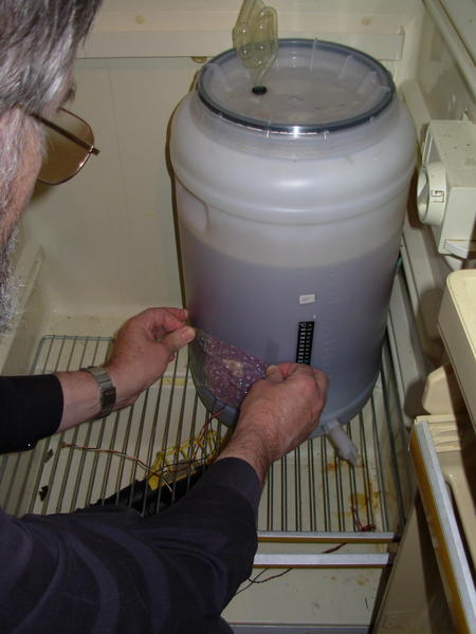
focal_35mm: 38
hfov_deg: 37.7
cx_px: 238
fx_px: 697
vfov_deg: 49.0
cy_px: 317
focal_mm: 6.3
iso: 50
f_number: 2.9
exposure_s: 1/32
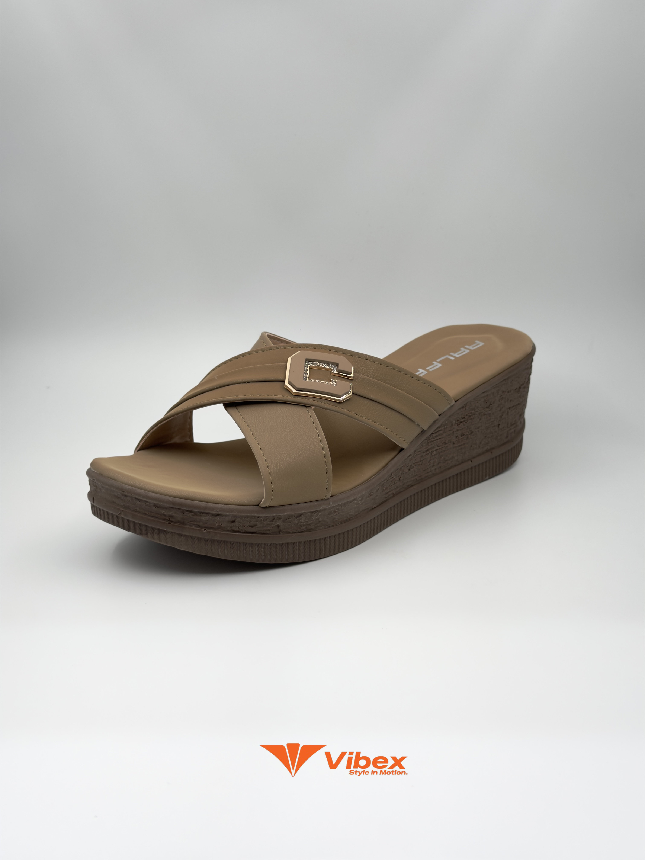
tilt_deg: -18.5
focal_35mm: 48
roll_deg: +0.6
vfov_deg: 39.7
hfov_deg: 30.3
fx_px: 1193
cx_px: 322
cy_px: 430
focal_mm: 6.76
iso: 64
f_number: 1.78
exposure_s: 1/1285
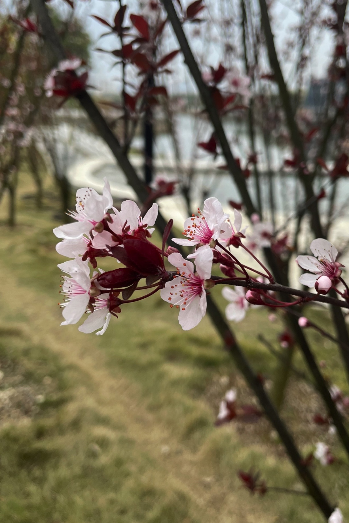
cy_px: 248
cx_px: 195
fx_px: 436
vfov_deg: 61.9
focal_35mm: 30
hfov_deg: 43.5
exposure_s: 1/121
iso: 80
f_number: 1.6
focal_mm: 4.2
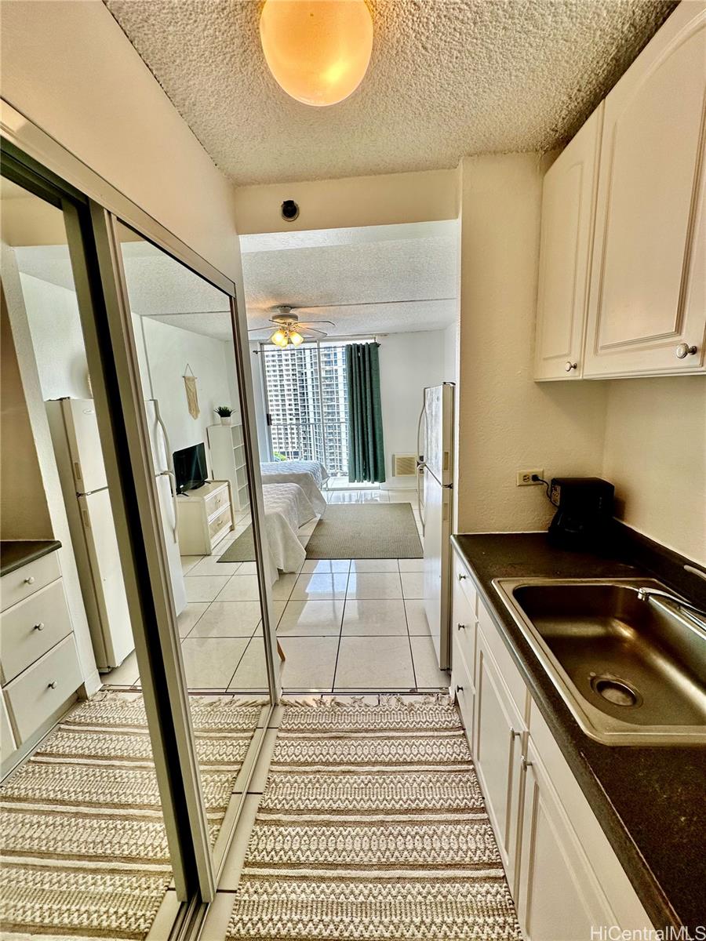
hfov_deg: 85.7
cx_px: 353
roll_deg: +2.7
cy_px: 470
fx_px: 381
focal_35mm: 14
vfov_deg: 102.1
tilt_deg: -11.5
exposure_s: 1/122
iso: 40
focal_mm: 2.22
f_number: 2.2
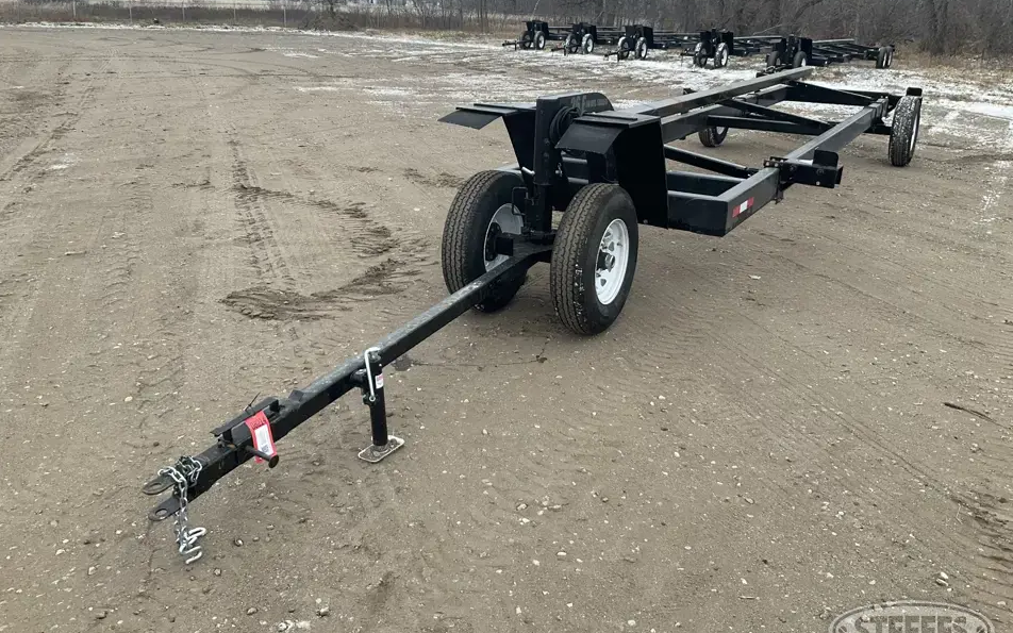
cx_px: 506
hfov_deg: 61.2
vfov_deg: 40.6
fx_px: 856
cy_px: 290
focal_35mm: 31
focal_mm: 3
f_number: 1.8
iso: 20
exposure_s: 1/158
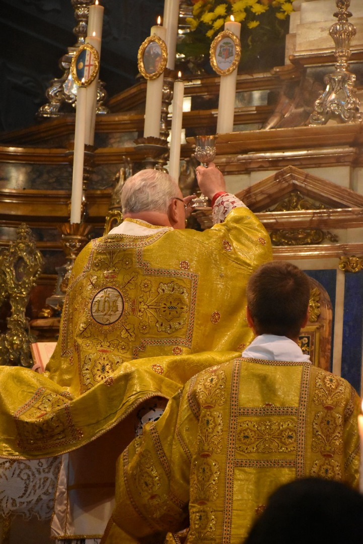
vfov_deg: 17.1
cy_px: 272
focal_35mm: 120
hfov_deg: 11.4
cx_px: 182
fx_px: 1813
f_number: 5.3
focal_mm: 80
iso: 5000
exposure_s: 1/250
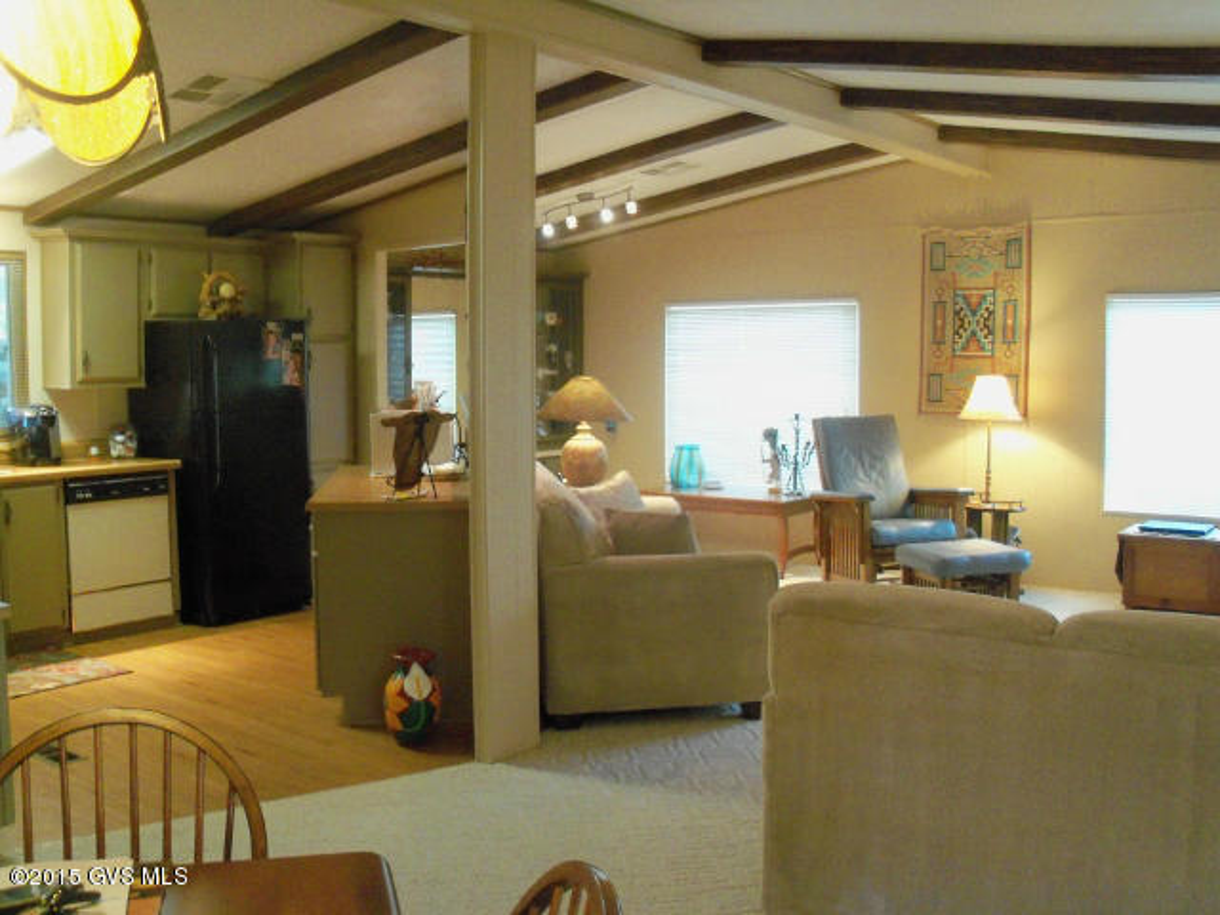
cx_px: 610
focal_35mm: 35
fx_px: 1234
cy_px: 458
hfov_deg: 52.6
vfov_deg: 40.7
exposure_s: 1/20
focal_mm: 6.3
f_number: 3
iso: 400
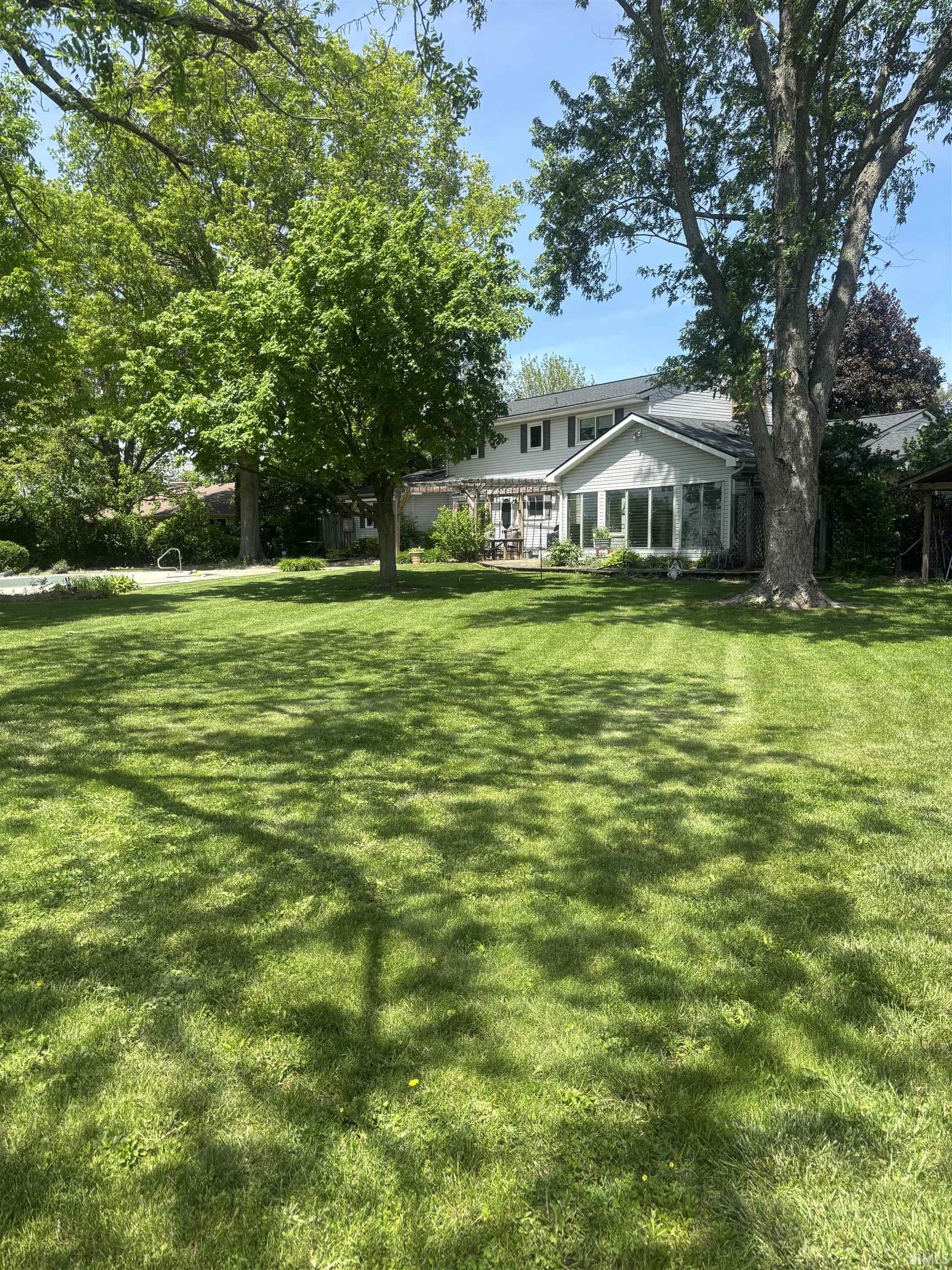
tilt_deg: -5.6
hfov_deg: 53.1
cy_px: 635
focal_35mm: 26
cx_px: 476
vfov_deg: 67.3
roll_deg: +0.3
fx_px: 953
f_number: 1.6
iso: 50
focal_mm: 5.96
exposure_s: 1/1126
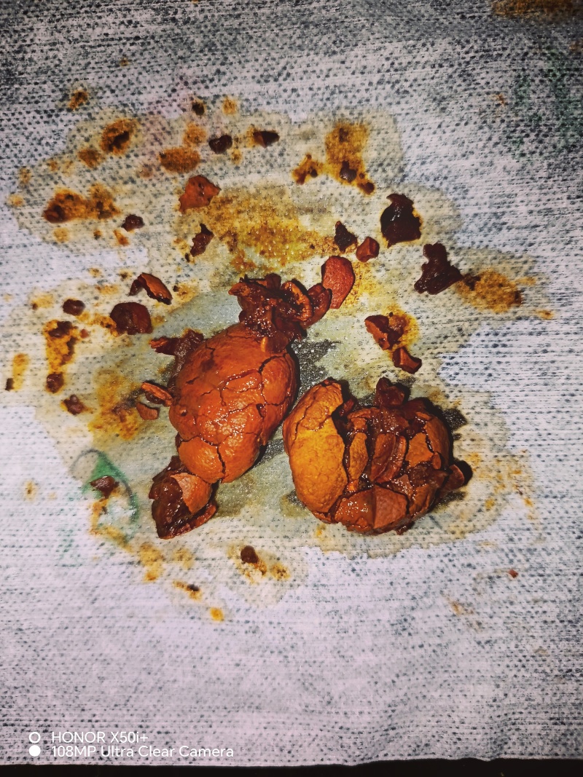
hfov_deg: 56.8
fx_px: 539
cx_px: 292
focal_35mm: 24
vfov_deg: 71.6
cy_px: 388
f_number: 1.75
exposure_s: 1/50
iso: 369
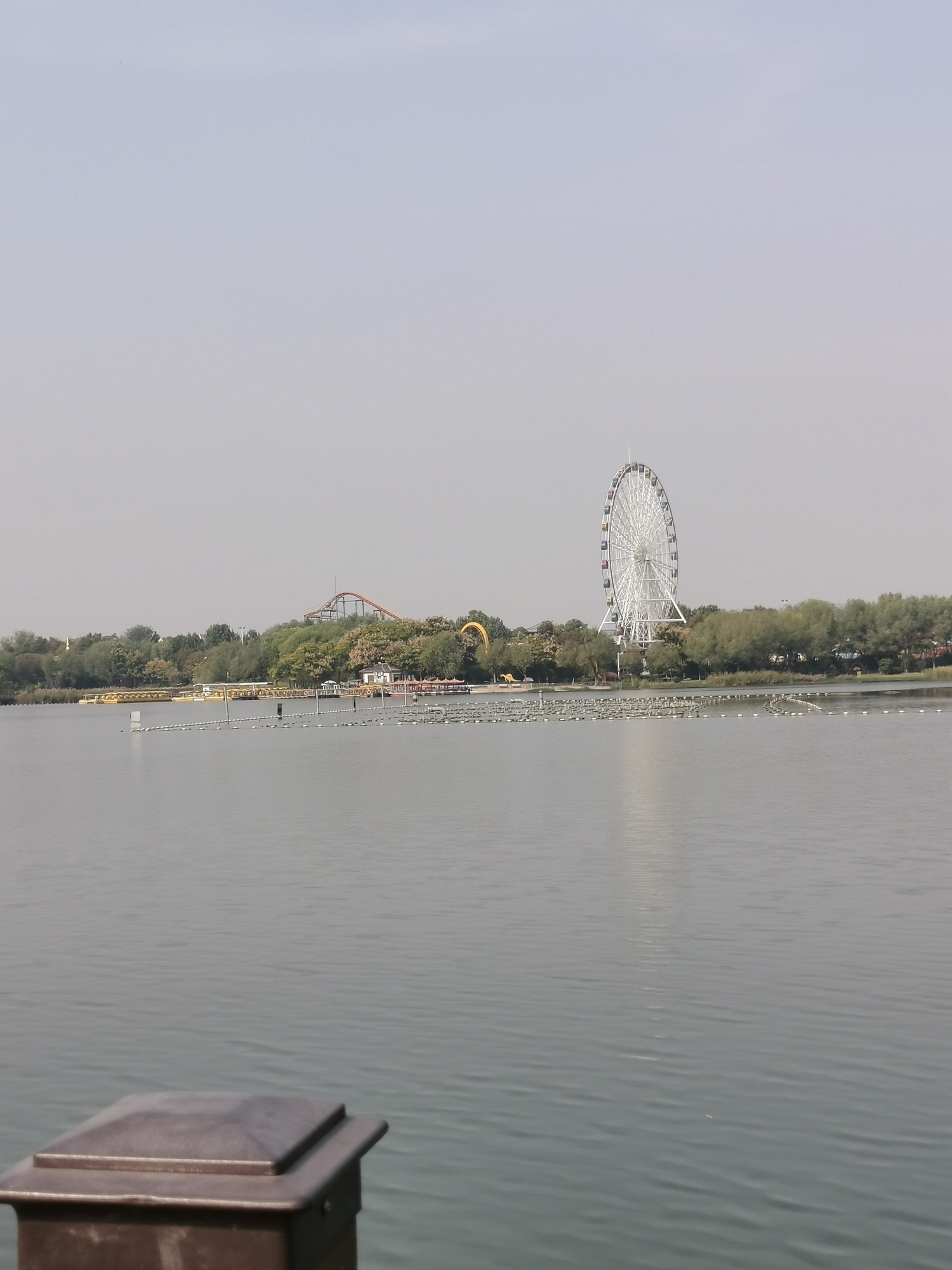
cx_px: 476
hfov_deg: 28.6
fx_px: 1870
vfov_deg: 37.5
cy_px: 635
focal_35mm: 51
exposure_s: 1/2674
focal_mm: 5.58
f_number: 1.8
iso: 50
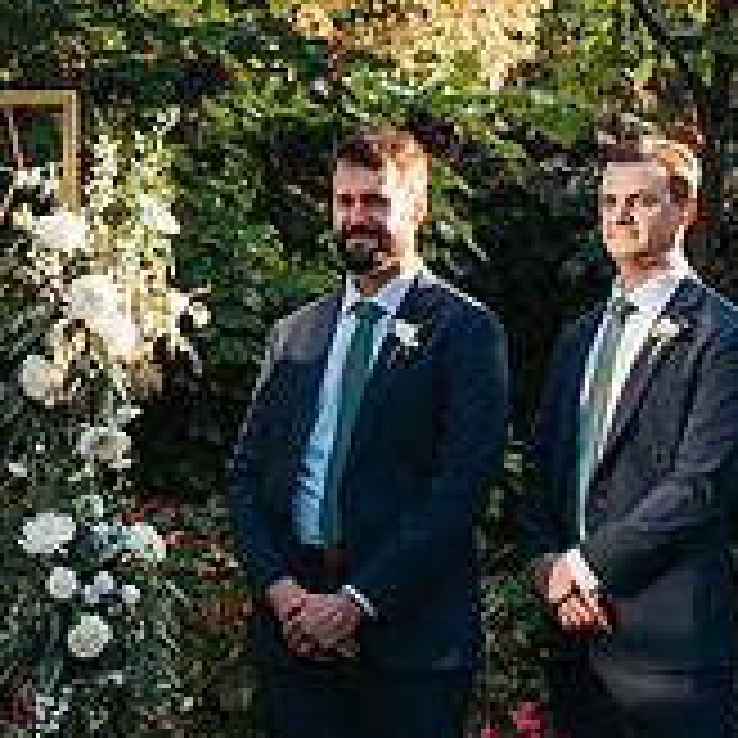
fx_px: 3932
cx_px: -377
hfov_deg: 10.4
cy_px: 500
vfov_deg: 10.7
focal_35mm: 163
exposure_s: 1/1000
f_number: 3.2
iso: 1000
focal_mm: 35
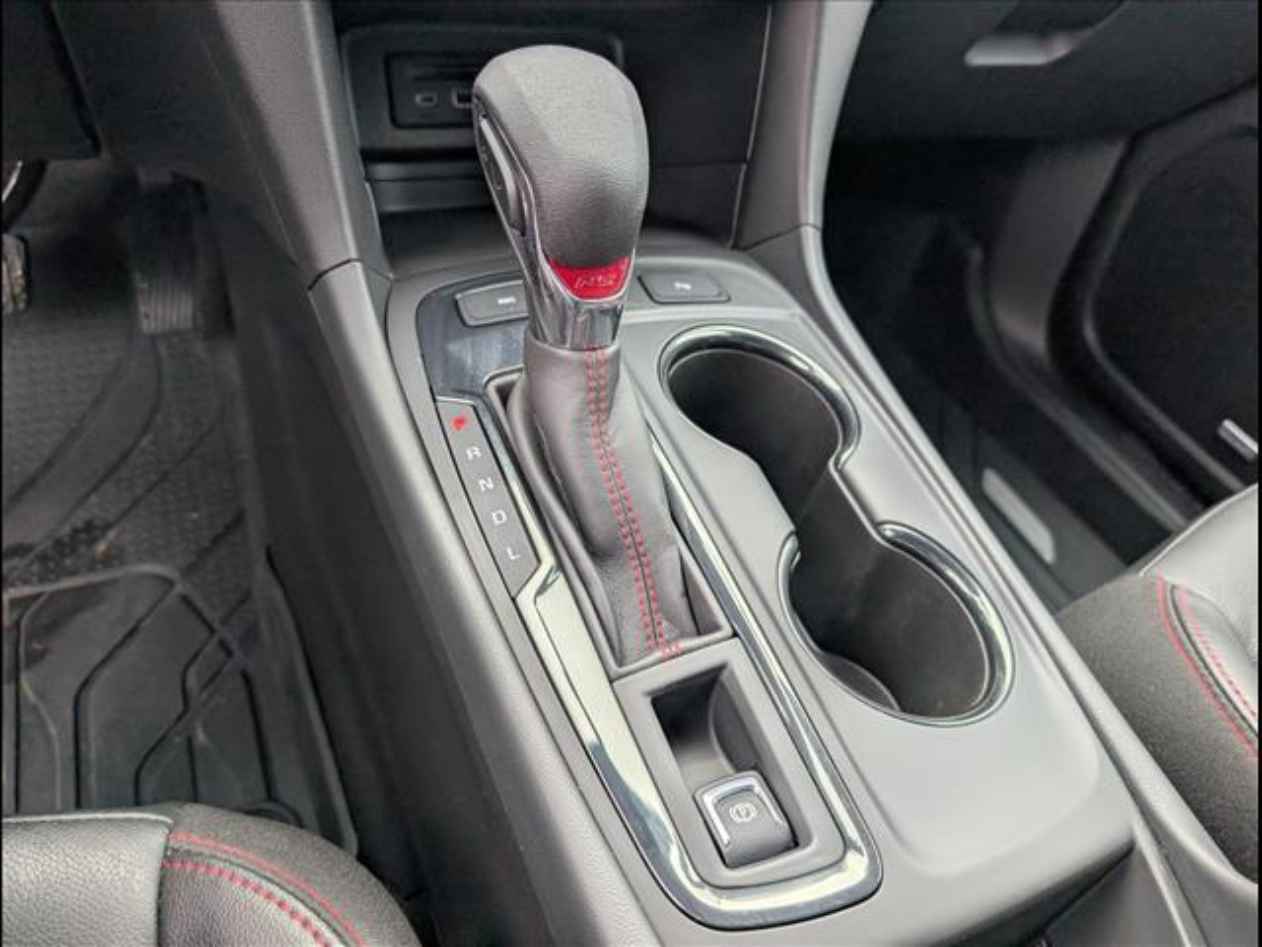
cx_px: 631
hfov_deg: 71.6
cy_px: 474
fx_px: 875
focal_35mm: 24
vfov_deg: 56.8
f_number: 1.68
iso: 27
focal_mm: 6.9
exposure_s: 1/1250
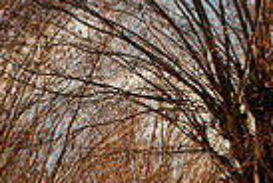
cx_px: 64
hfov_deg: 17.8
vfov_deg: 12.0
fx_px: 866
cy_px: 181
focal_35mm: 114
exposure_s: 1/125
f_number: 5.6
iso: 200
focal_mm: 18
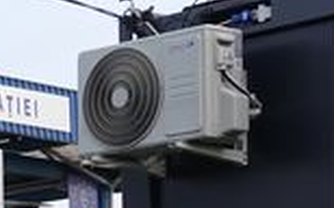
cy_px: 440
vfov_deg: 5.3
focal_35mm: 242
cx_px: -432
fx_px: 2201
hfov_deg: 8.1
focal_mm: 16.54
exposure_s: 1/200
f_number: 5
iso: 125
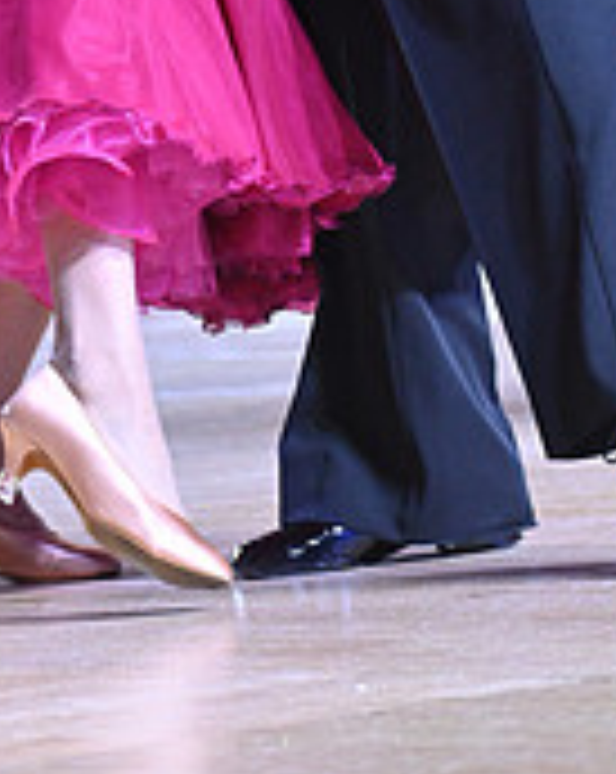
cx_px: -29
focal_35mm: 273
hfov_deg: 5.6
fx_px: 6238
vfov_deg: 7.0
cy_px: -279
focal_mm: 86
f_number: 5.6
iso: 2500
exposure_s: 1/400
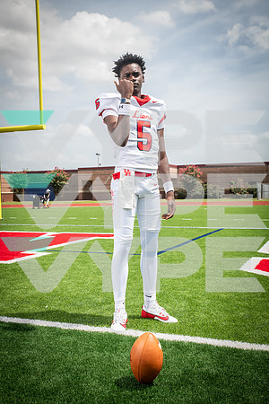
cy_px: 202
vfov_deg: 48.5
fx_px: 448
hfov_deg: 33.4
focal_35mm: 40
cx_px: 134
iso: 160
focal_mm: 40
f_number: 7.1
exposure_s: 1/500
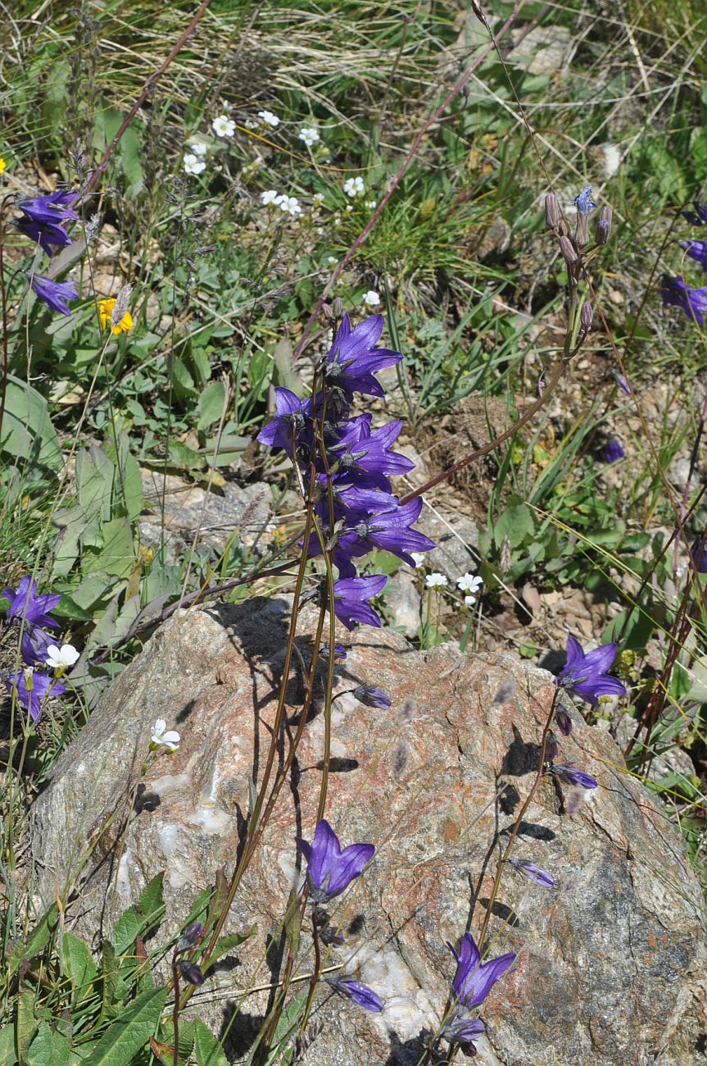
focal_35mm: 68
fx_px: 1994
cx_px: 354
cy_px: 533
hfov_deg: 20.1
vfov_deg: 29.9
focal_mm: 45
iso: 200
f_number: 14
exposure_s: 1/200
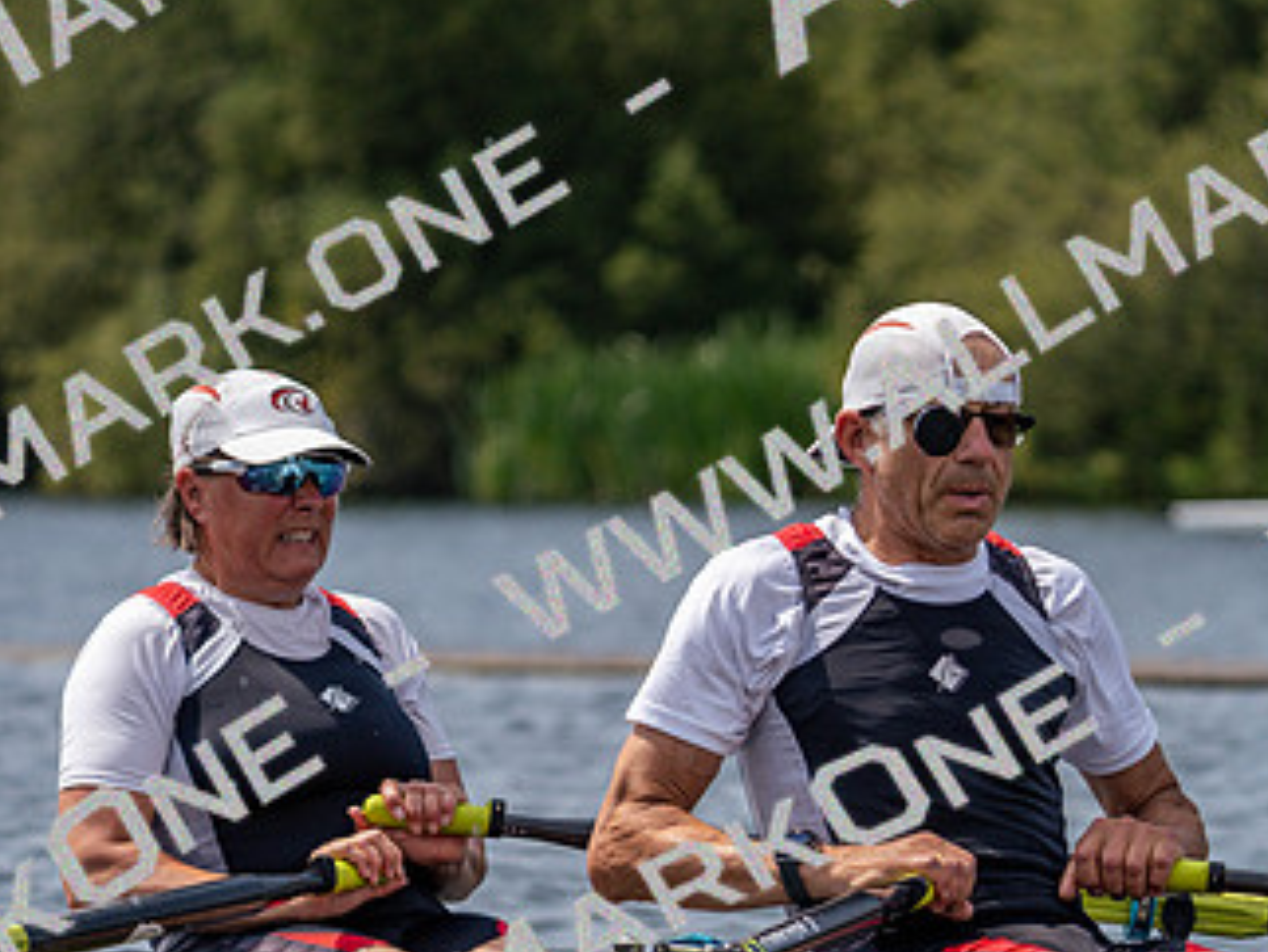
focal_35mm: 346
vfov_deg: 4.3
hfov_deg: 5.7
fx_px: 12684
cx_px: 981
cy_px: 651
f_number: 5.6
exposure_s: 1/1600
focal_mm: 200
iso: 200
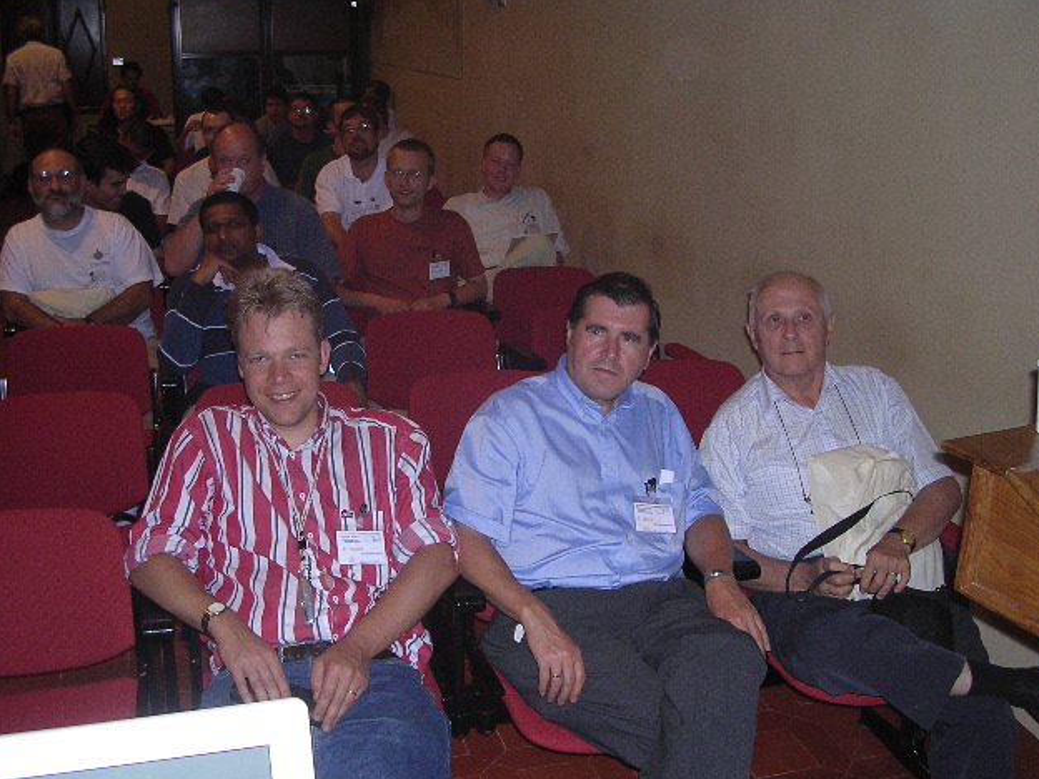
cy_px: 385
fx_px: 1171
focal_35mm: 39
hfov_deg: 47.9
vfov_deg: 36.8
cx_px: 531
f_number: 2.8
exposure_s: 1/60.1
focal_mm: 5.8
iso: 209
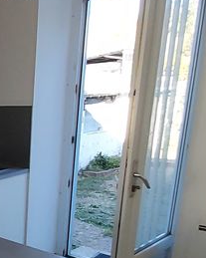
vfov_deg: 37.4
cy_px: 183
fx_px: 374
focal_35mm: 49
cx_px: -100
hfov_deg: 24.4
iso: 80
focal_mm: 1.42
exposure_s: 1/120
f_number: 2.2
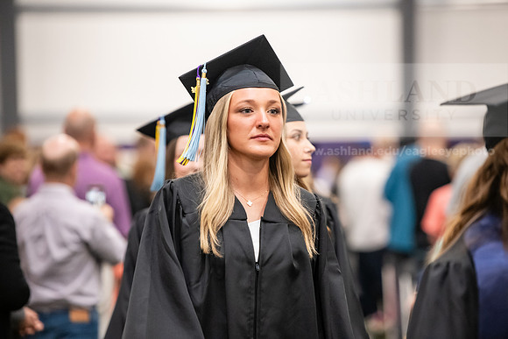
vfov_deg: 7.6
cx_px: 254
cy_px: 170
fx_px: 2540
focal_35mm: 180
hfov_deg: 11.4
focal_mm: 180
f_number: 3.2
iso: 3200
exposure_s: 1/200
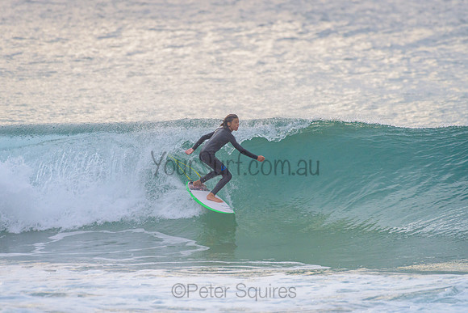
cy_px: 154
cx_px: 227
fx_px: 7972
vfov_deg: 2.2
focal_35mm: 613
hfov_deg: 3.4
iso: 500
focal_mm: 500
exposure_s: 1/1250
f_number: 5.6
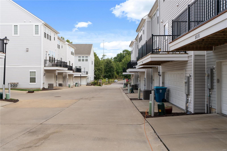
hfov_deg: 61.9
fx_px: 189
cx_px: 114
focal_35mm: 30
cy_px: 76
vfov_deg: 43.6
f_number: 5.6
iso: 100
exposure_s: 1/250
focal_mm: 20
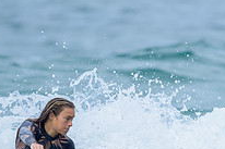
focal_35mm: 3090
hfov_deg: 0.7
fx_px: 19297
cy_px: 166
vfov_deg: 0.4
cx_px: 112
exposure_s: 1/2000
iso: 280
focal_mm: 800
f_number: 6.3
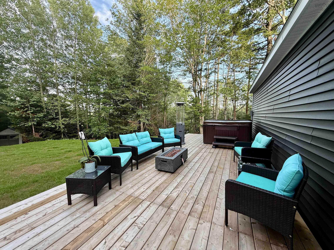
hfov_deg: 102.1
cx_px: 167
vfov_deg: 85.7
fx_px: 135
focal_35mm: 14
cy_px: 125
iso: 64
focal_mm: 2.22
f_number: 2.2
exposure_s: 1/113
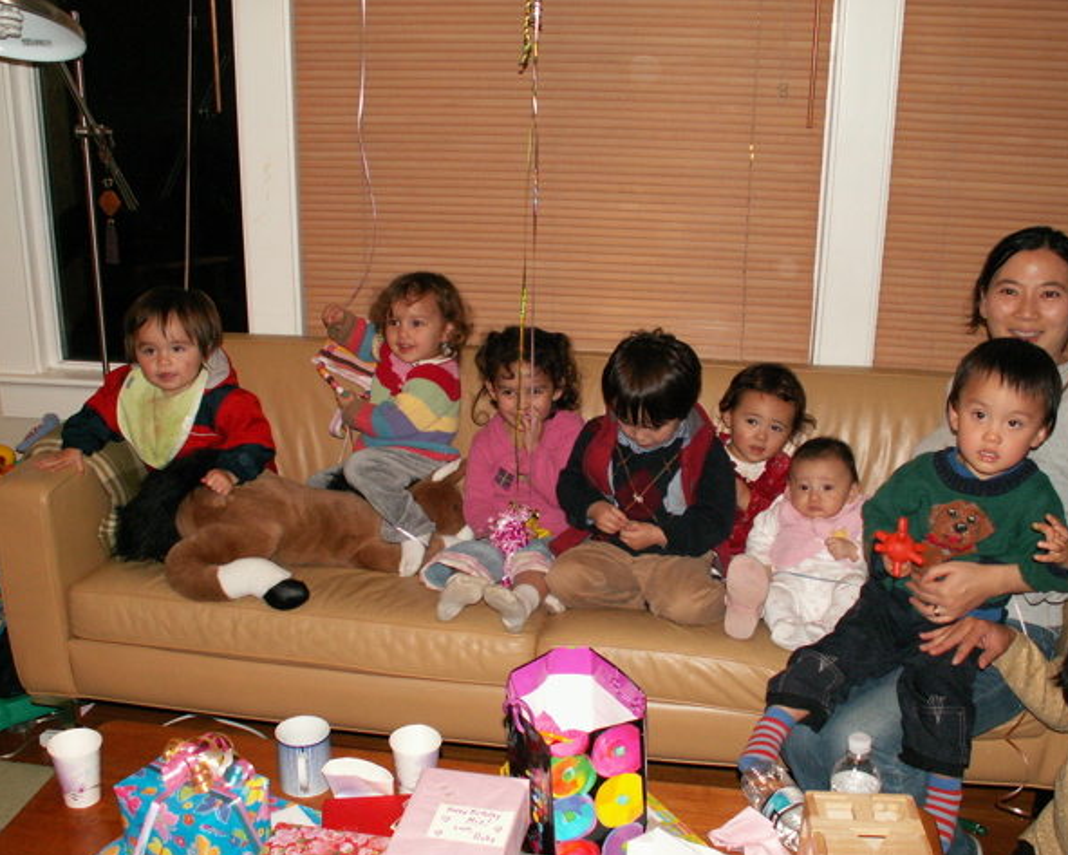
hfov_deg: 49.1
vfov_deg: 40.1
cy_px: 432
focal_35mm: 37
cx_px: 546
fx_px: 1170
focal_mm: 5.86
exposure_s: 1/40
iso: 160
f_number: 2.8
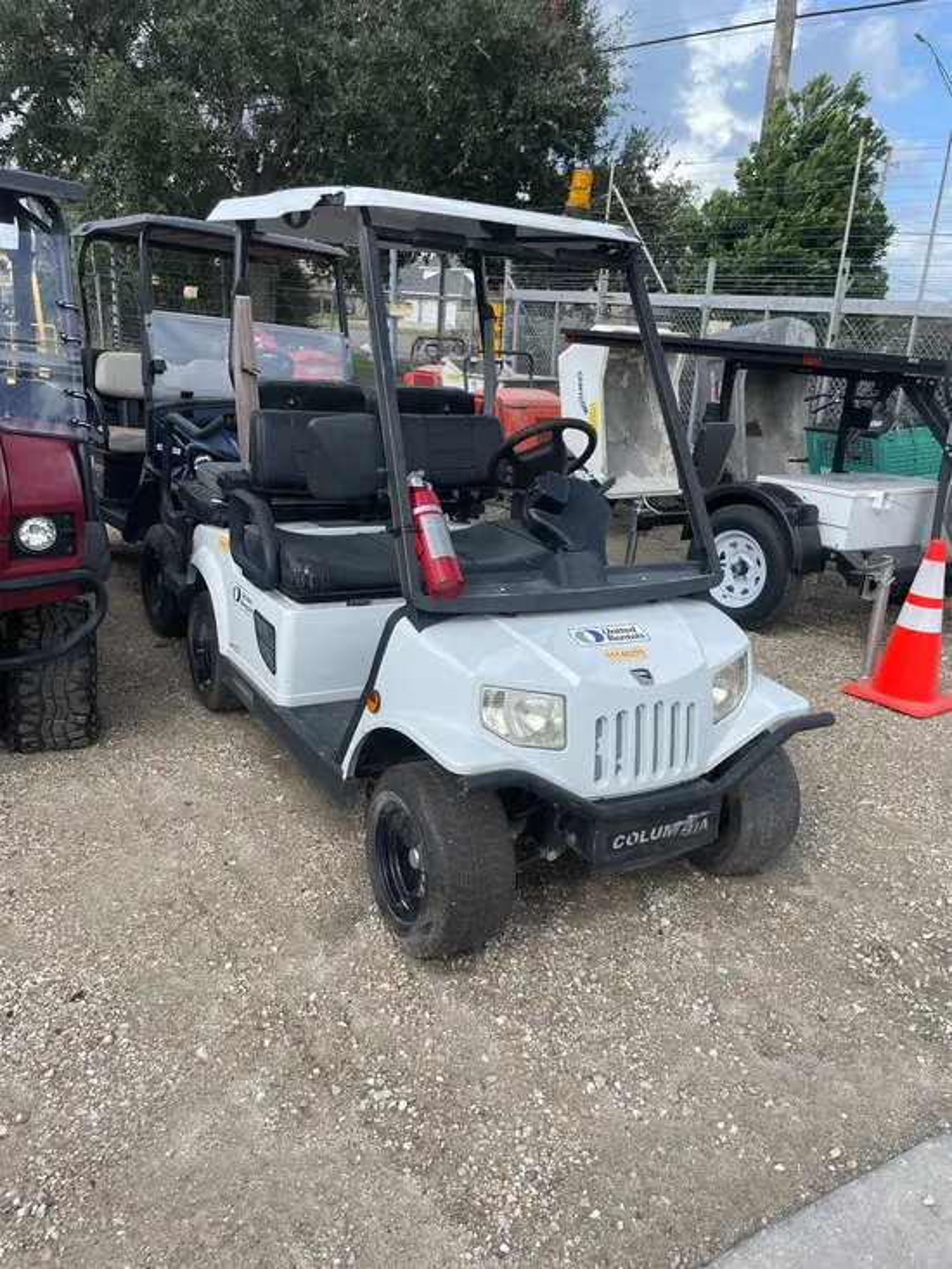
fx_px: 953
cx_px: 476
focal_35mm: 26
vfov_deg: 67.3
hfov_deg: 53.1
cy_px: 634
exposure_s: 1/2092
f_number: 1.6
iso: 32
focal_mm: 4.2
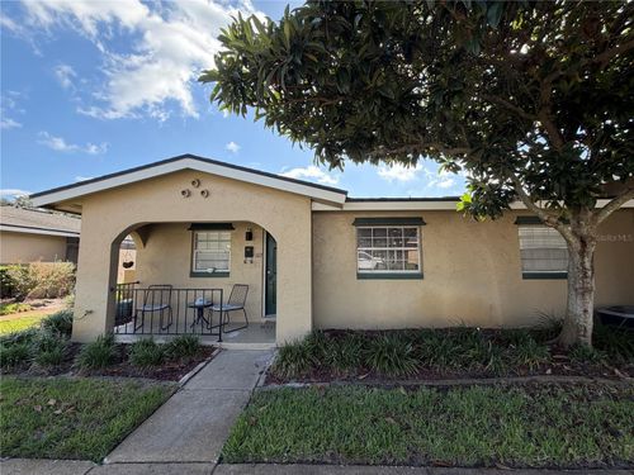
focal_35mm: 14
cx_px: 317
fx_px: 256
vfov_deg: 85.7
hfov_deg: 102.1
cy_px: 238
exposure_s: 1/502
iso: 64
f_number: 2.2
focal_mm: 2.22
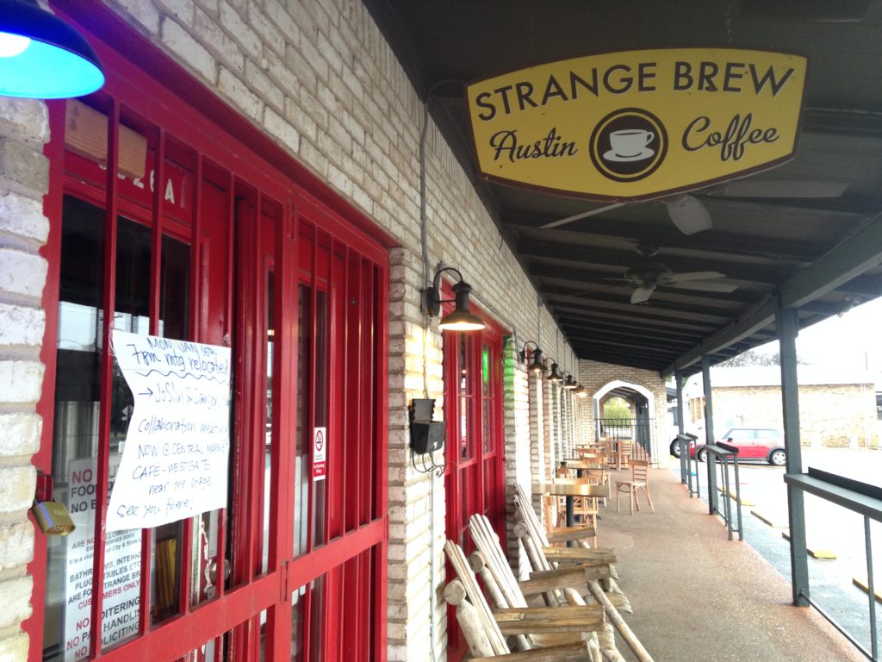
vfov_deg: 42.9
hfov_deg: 55.4
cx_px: 441
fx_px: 841
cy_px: 331
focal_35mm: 33
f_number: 2.4
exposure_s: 1/20
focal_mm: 4.12
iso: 80
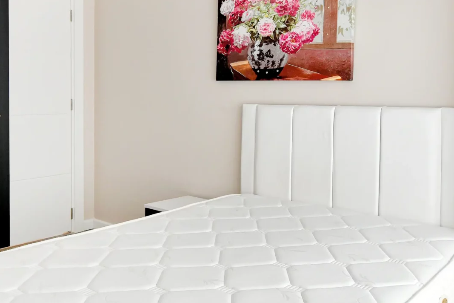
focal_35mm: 36
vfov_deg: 36.2
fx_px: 454
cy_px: 82
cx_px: 168
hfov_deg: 52.5
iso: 800
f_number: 5
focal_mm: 10
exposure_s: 1/60
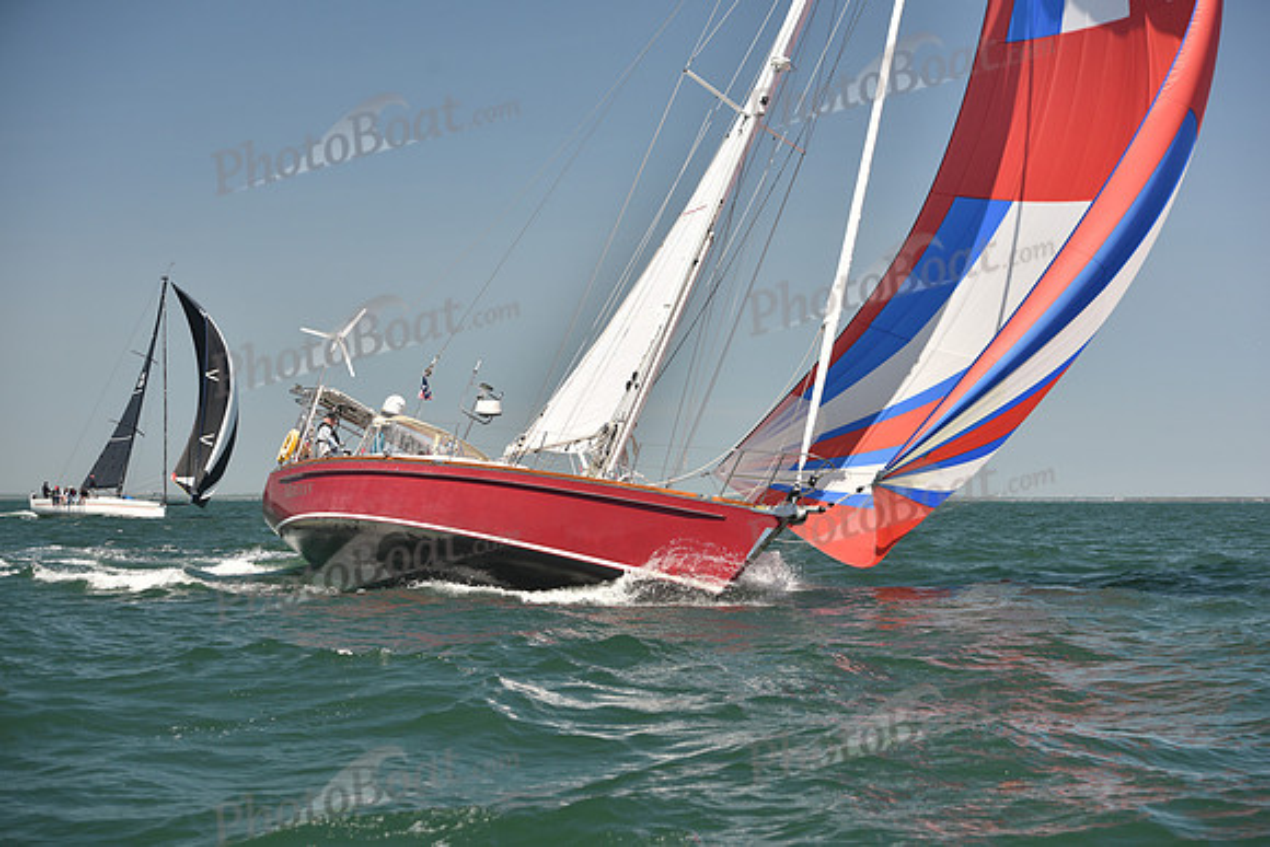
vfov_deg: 19.5
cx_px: 635
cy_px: 424
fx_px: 2470
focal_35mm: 70
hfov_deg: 28.8
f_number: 5
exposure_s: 1/800
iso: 250
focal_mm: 70
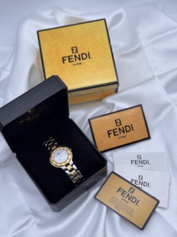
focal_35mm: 49
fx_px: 334
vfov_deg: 38.9
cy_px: 119
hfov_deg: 29.7
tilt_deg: -59.8
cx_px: 88
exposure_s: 1/358
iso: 64
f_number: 1.78
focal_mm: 6.76
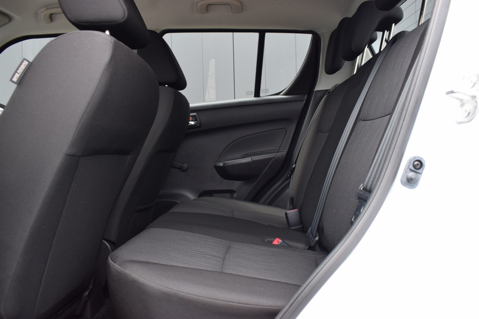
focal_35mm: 32
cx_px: 240
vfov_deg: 41.7
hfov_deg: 59.5
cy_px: 160
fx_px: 419
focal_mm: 21
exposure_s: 1/125
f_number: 5.6
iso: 400
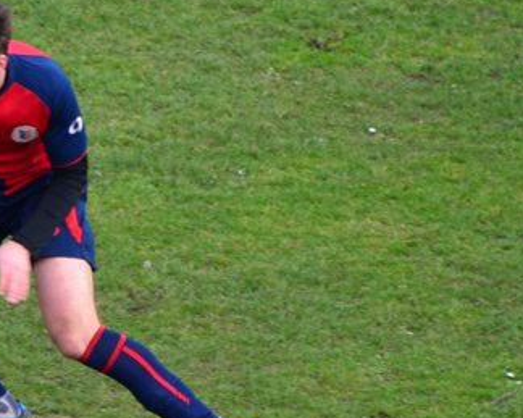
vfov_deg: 1.3
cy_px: 345
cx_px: -278
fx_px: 18120
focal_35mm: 1171
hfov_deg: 1.7
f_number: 5.6
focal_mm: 270
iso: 320
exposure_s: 1/500
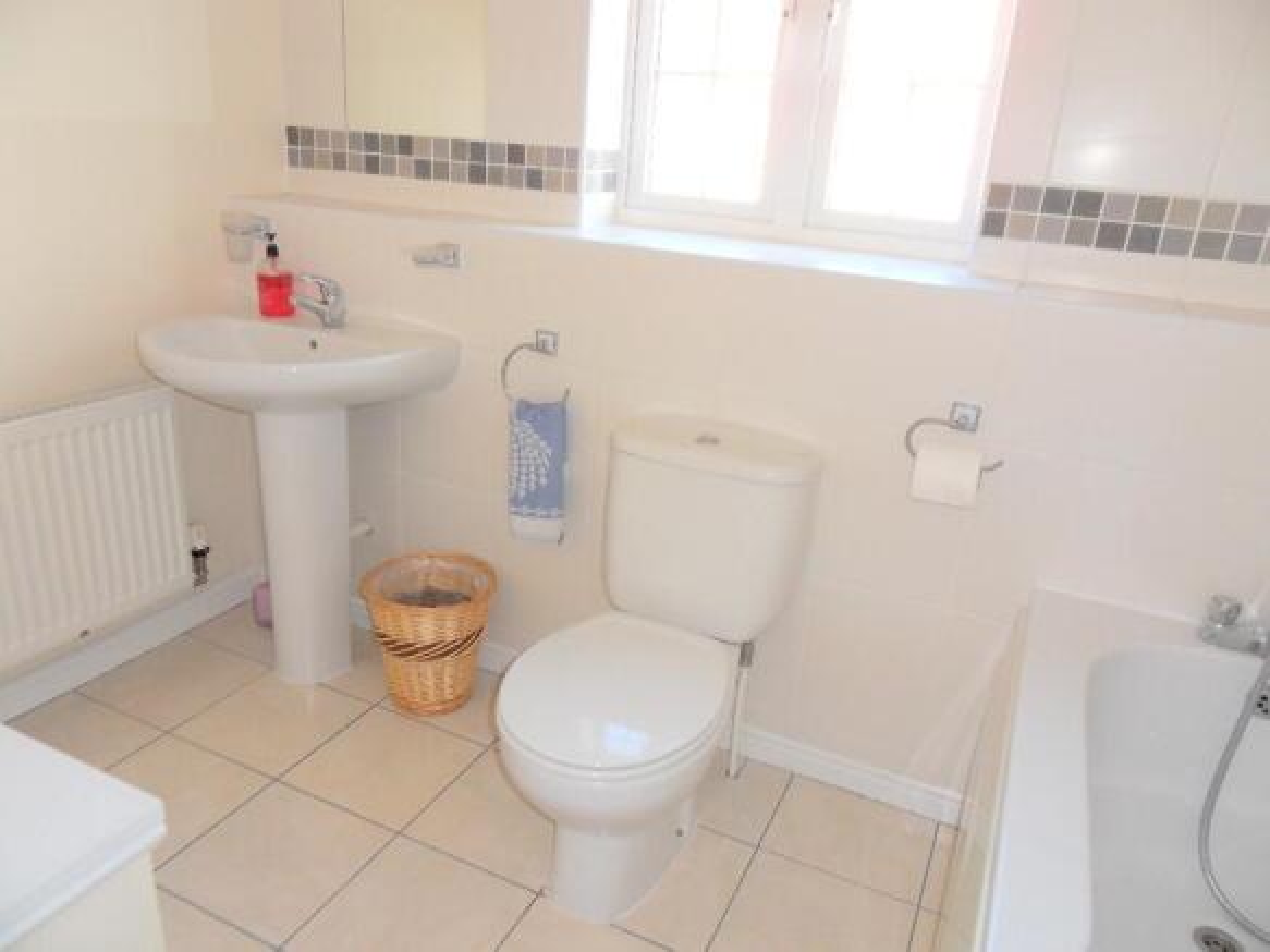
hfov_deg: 71.6
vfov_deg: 56.8
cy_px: 476
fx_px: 880
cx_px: 635
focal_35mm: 24
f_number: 3.3
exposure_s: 1/45
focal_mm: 4.2
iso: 100
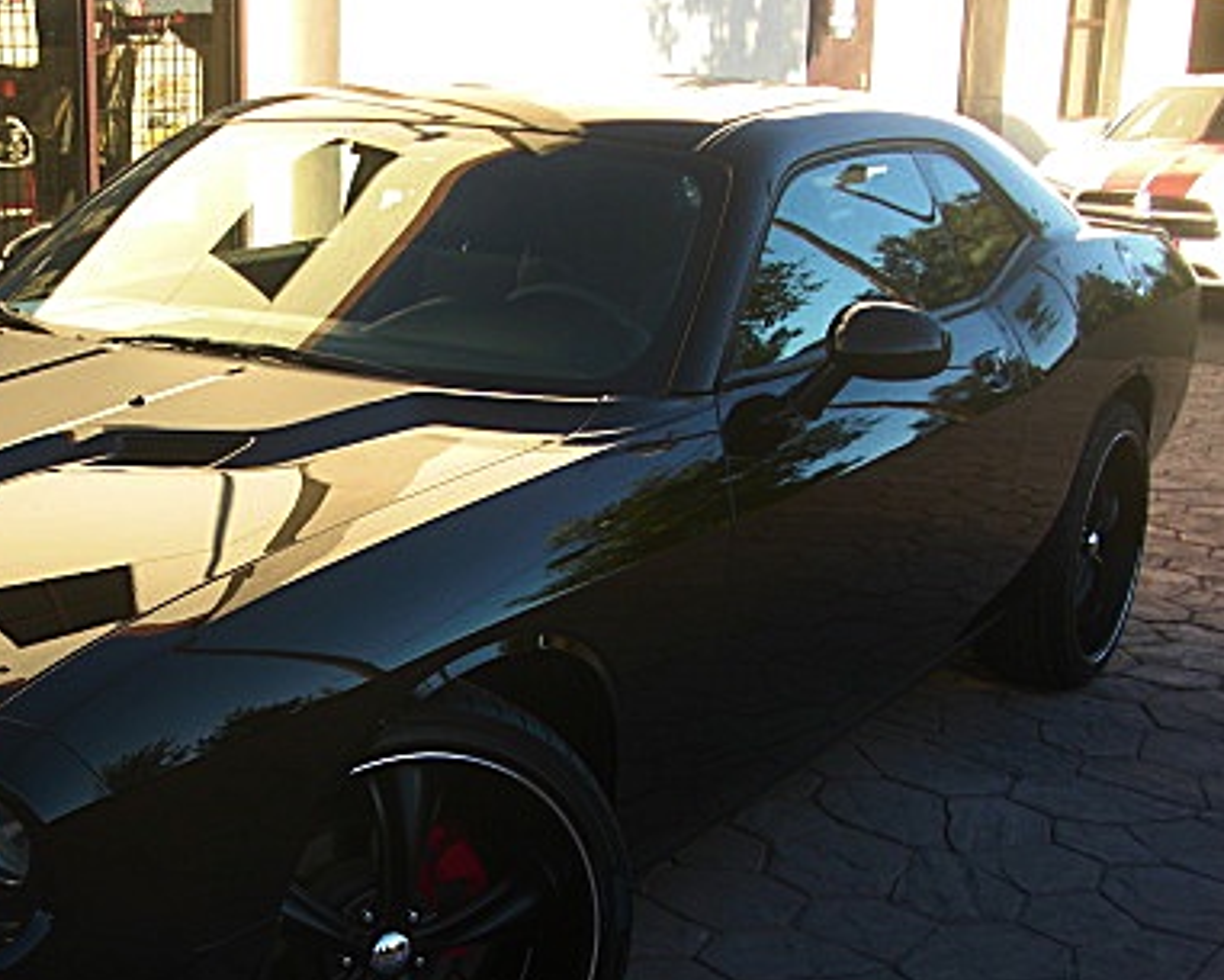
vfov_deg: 25.6
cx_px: 260
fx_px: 2138
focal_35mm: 59
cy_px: 691
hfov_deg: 31.2
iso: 50
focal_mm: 6.3
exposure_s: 1/160
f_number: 2.8
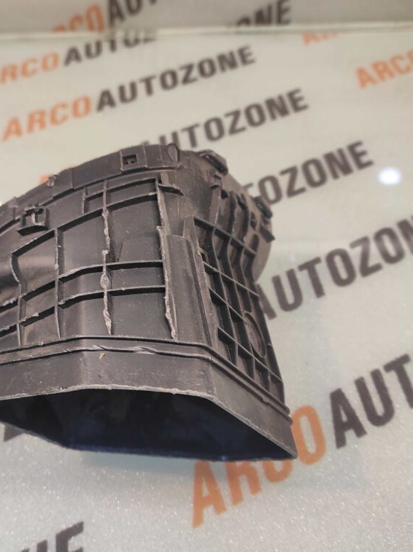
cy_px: 269
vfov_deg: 74.0
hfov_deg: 58.0
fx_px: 367
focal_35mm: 23
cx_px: 154
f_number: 1.79
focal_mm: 4.74
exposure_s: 1/33
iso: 157
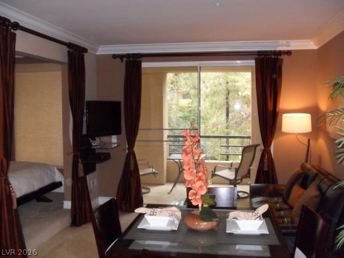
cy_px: 129
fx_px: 348
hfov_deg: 52.6
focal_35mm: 35
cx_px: 172
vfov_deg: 40.7
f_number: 3
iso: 320
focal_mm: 6.3
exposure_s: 1/45
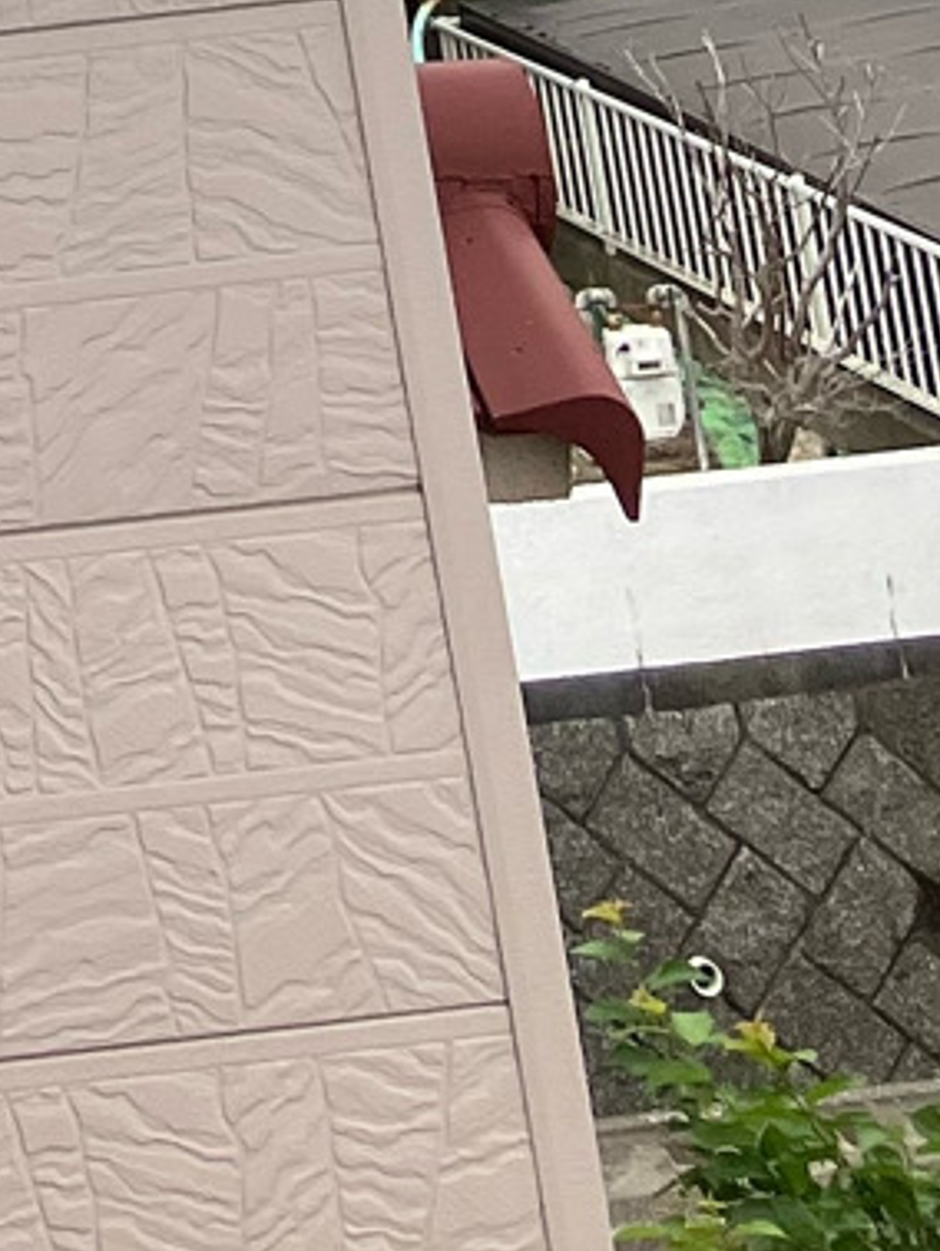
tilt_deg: +12.3
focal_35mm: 148
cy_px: -2002
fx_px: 5353
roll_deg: +6.4
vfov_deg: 10.8
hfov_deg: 9.2
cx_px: -1195
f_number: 1.8
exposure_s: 1/1517
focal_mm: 3.99
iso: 32
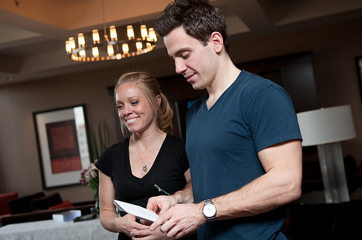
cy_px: 120
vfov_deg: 23.7
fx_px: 572
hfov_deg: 35.1
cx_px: 181
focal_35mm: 57
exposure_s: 1/125
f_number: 2.8
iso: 250
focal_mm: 38
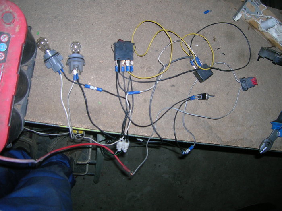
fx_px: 277
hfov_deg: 54.0
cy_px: 106
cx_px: 141
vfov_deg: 41.7
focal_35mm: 34
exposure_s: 1/60.1
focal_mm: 5.7
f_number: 2.9
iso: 50
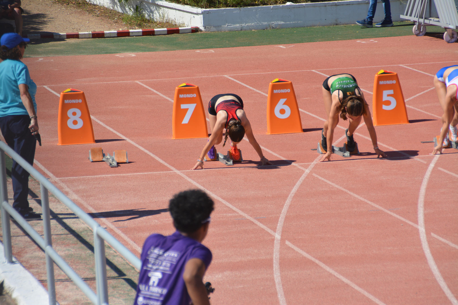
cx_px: 229
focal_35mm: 300
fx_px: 3816
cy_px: 152
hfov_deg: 6.9
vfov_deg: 4.6
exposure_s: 1/1600
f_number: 7.1
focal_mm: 200
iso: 400
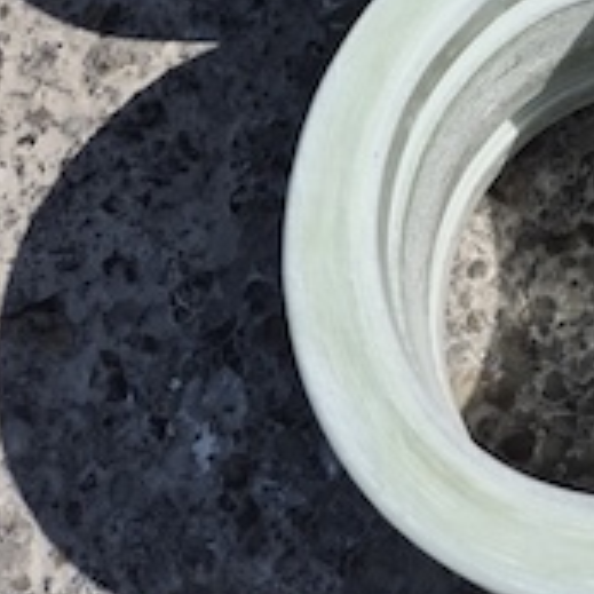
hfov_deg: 17.0
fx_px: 1825
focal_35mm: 94
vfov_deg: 14.9
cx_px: 841
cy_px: -618
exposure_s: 1/3336
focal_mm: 5.4
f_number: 1.8
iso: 25
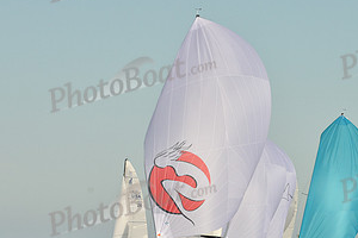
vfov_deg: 3.6
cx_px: 279
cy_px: 127
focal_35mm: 387
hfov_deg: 5.3
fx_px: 3848
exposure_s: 1/1250
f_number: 8
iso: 320
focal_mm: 200
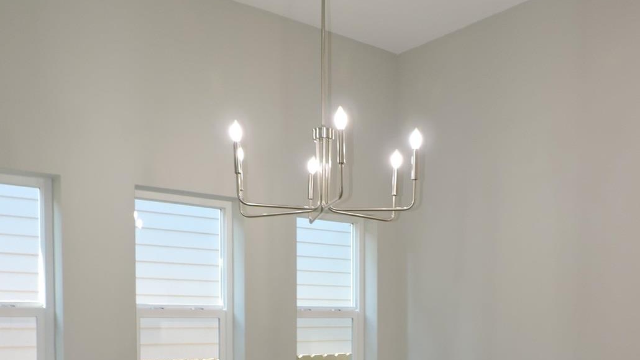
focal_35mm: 39
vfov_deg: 28.7
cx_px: 343
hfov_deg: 51.6
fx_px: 662
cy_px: 353
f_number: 3
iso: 160
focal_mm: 4.3
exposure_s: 1/40
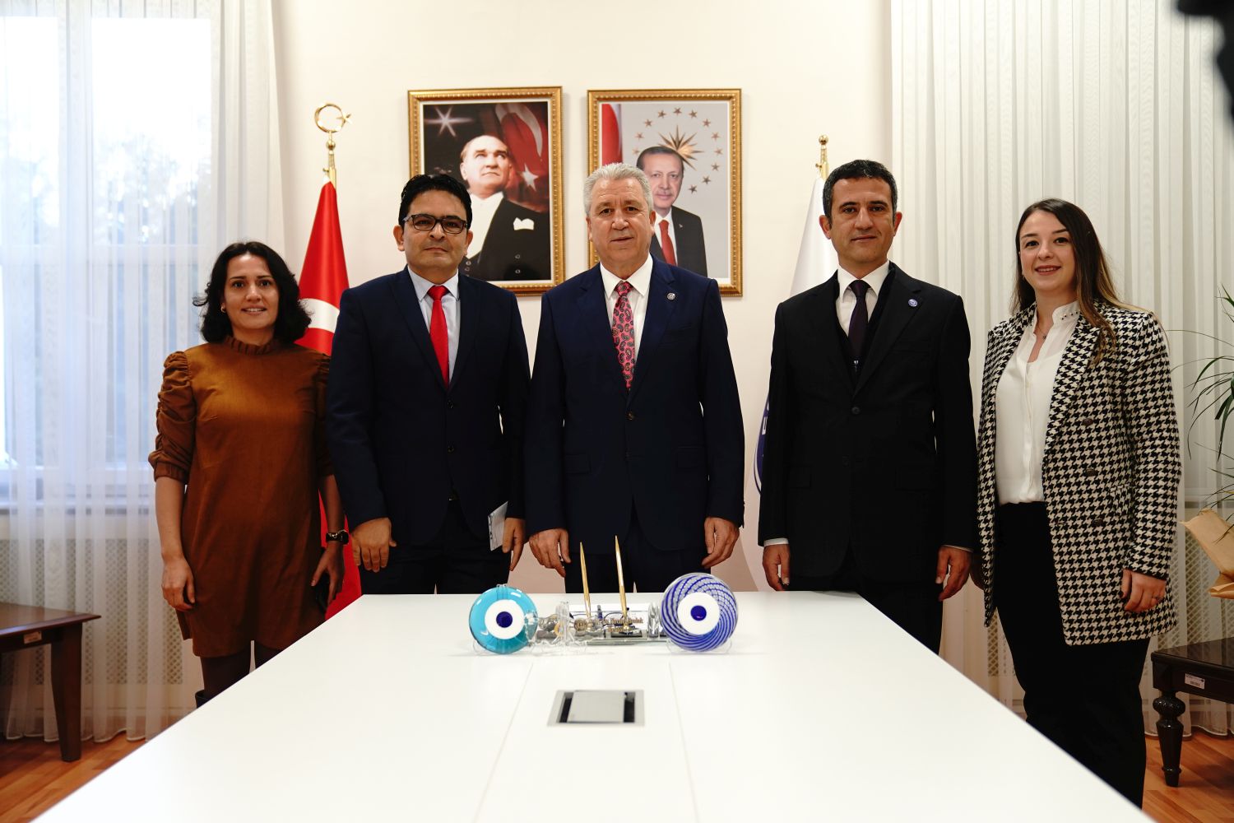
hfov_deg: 58.7
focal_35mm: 32
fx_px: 1097
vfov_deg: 41.1
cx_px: 617
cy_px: 412
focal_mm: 32
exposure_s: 1/80
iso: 800
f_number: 2.8
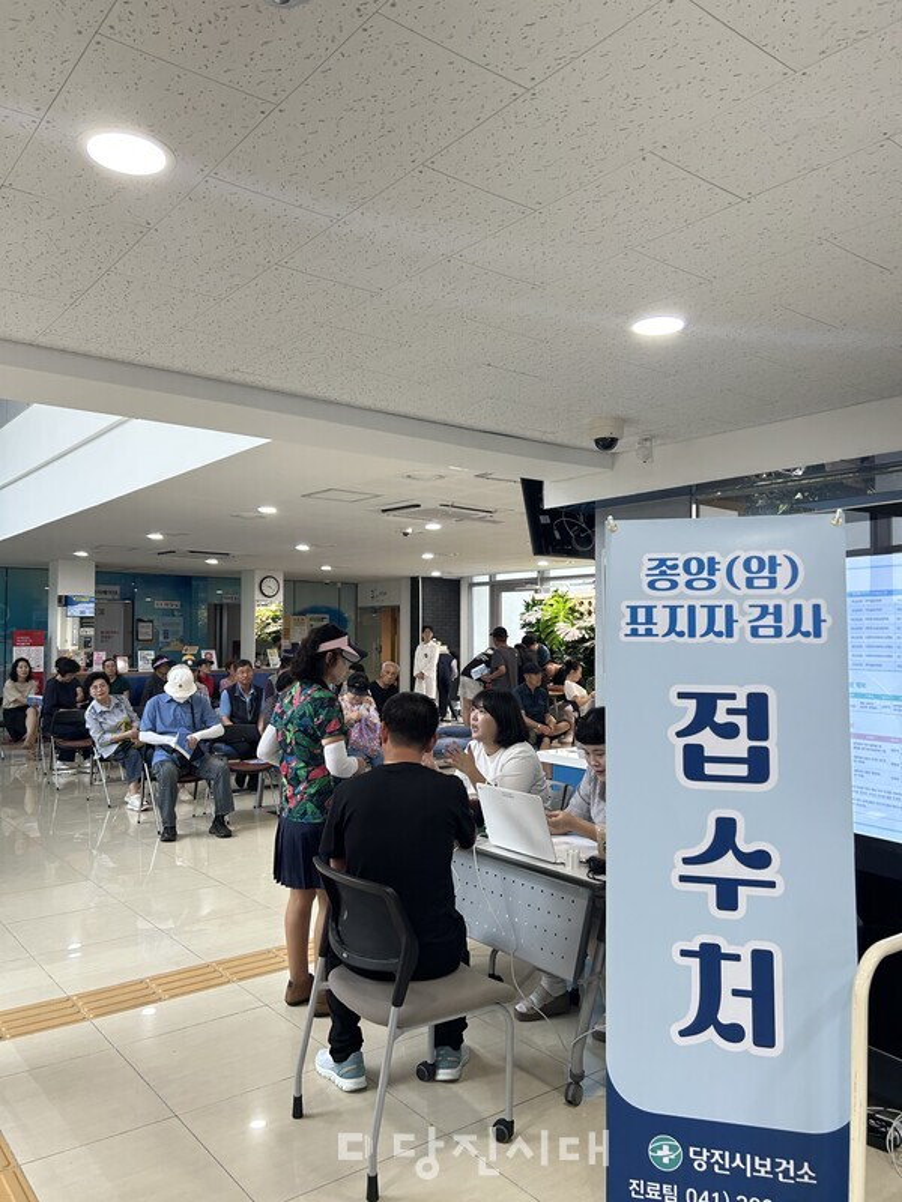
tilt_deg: +2.0
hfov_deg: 53.1
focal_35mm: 26
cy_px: 601
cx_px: 451
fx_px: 903
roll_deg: -0.2
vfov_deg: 67.3
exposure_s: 1/120
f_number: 1.5
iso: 80
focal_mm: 5.7
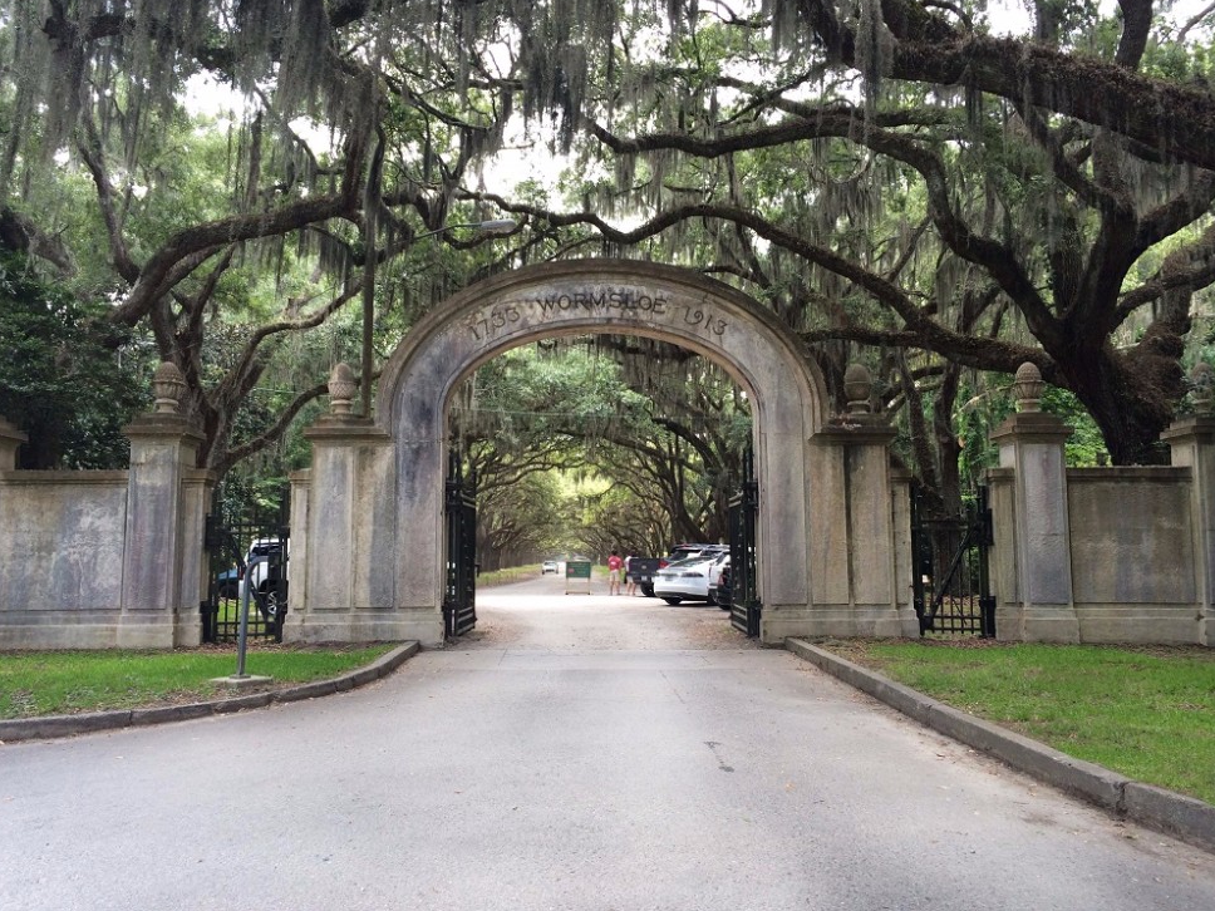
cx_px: 600
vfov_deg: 45.4
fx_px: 1088
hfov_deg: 58.3
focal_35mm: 31
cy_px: 442
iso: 32
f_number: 2.2
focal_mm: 4.12
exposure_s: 1/124
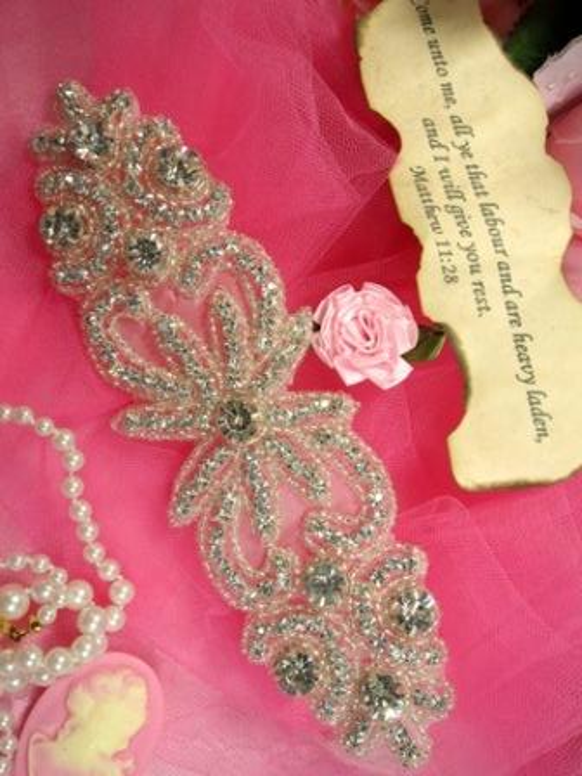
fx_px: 807
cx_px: 291
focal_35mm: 36
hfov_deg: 39.7
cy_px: 388
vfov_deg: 51.4
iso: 80
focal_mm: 6.5
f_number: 4.1
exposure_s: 1/60
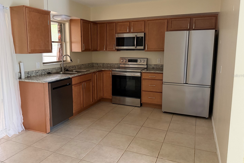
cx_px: 111
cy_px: 76
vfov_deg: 46.4
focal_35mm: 28
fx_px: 190
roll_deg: +0.7
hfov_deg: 65.3
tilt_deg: -9.0
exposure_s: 1/60
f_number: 1.78
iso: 800
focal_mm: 6.76
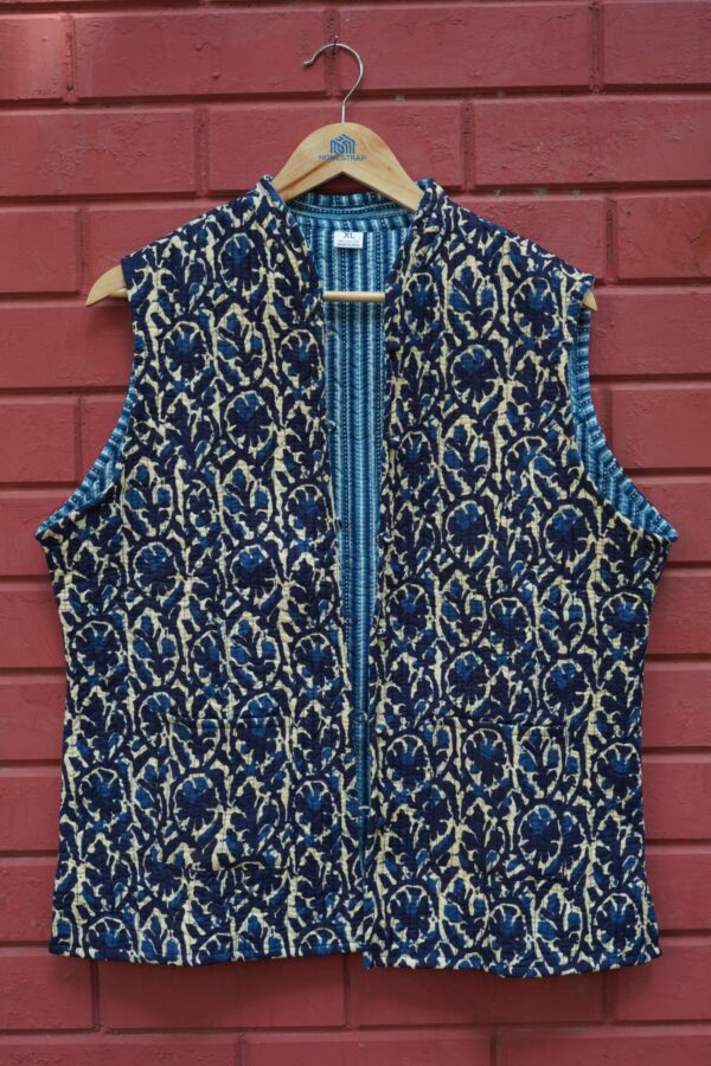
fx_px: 1481
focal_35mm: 50
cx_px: 356
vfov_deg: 39.6
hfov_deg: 27.0
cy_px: 533
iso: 800
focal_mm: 50
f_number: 8
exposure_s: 1/160
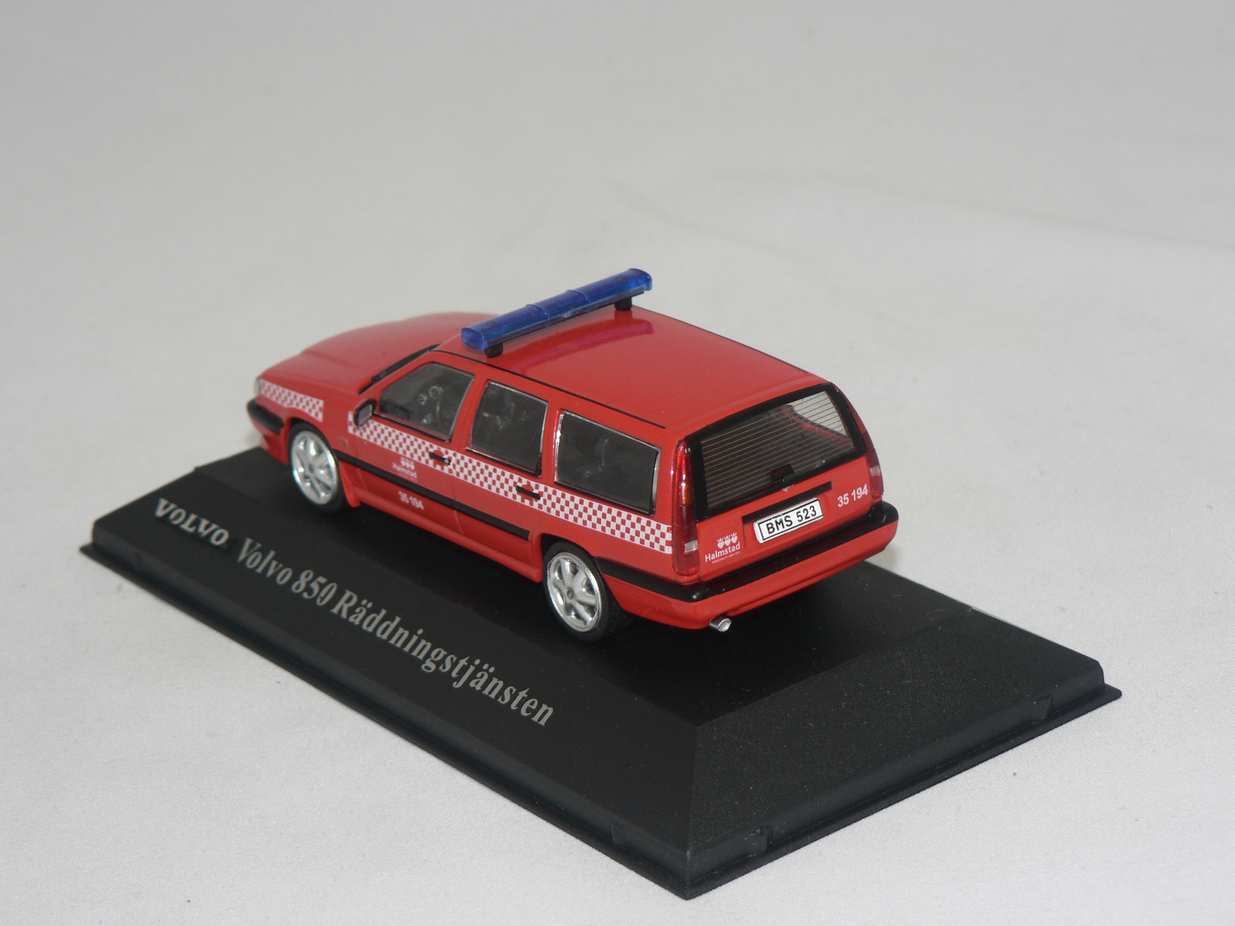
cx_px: 618
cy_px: 463
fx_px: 3389
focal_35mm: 95
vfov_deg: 15.6
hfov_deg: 20.7
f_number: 3.2
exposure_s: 1/60
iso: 80
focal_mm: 15.8
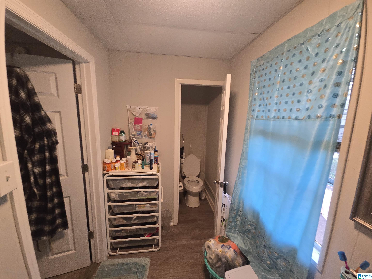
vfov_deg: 89.9
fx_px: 140
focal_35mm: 13
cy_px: 140
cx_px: 186
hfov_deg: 106.2
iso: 320
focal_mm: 2.2
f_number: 2.2
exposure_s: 1/60
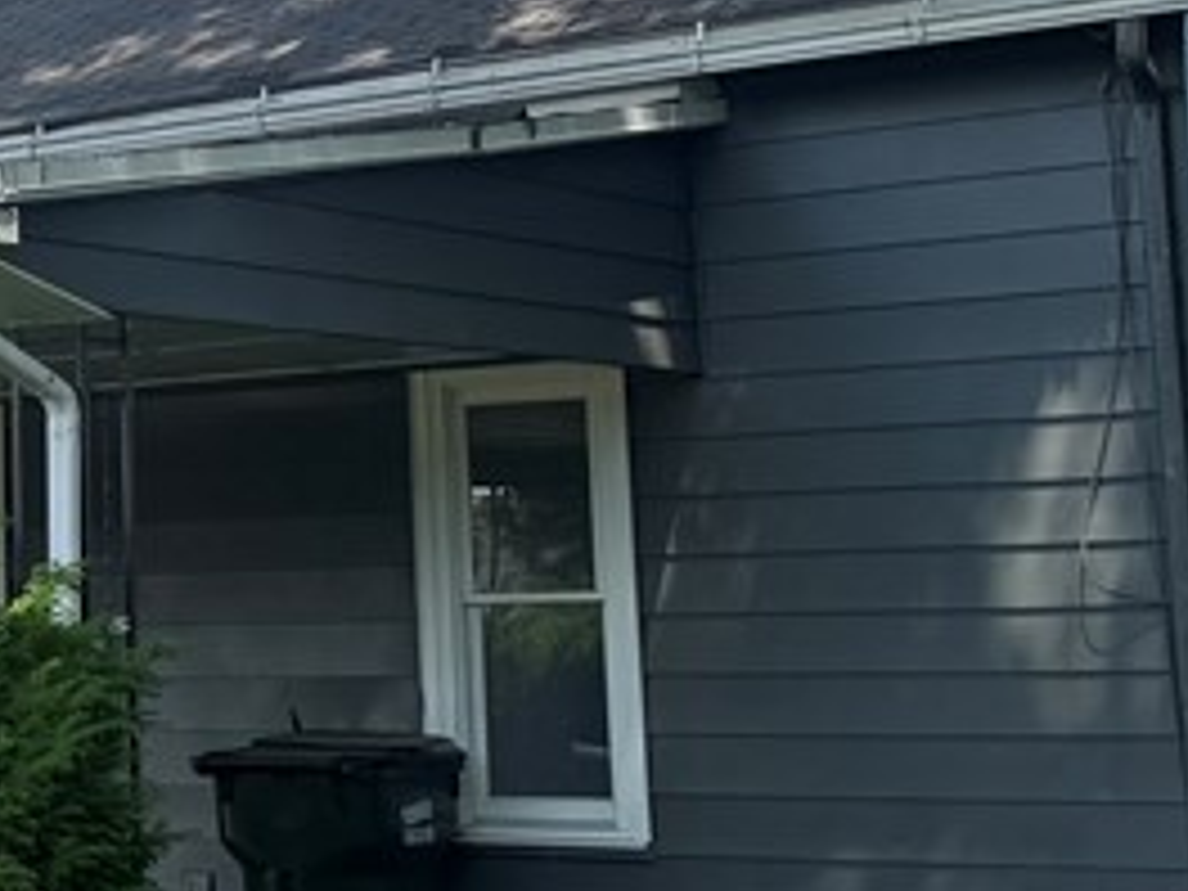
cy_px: 140
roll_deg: +0.0
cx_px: -90
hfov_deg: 20.2
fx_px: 3192
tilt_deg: +9.1
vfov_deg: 15.8
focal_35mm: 93
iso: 80
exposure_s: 1/2710
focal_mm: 6.76
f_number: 1.78
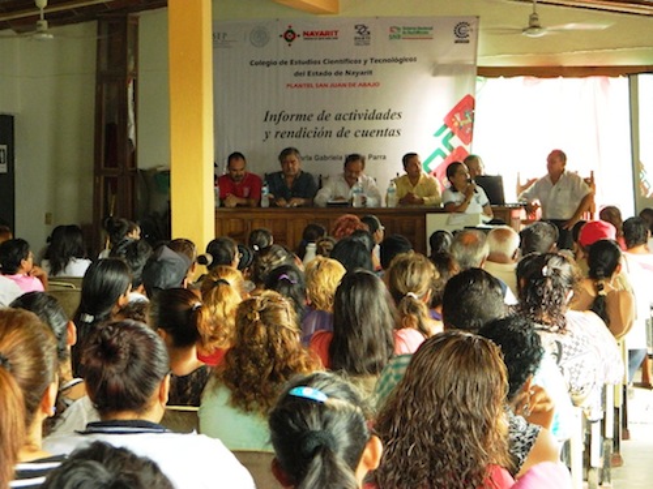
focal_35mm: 103
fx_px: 1943
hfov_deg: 19.1
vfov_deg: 14.4
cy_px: 244
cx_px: 326
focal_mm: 18.6
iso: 400
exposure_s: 1/30
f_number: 4.5
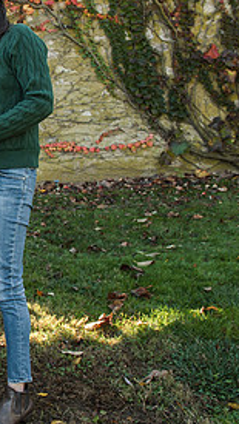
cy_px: 166
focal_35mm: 53
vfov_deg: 39.0
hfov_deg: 18.6
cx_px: -168
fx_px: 596
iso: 640
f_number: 5.6
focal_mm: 24
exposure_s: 1/250
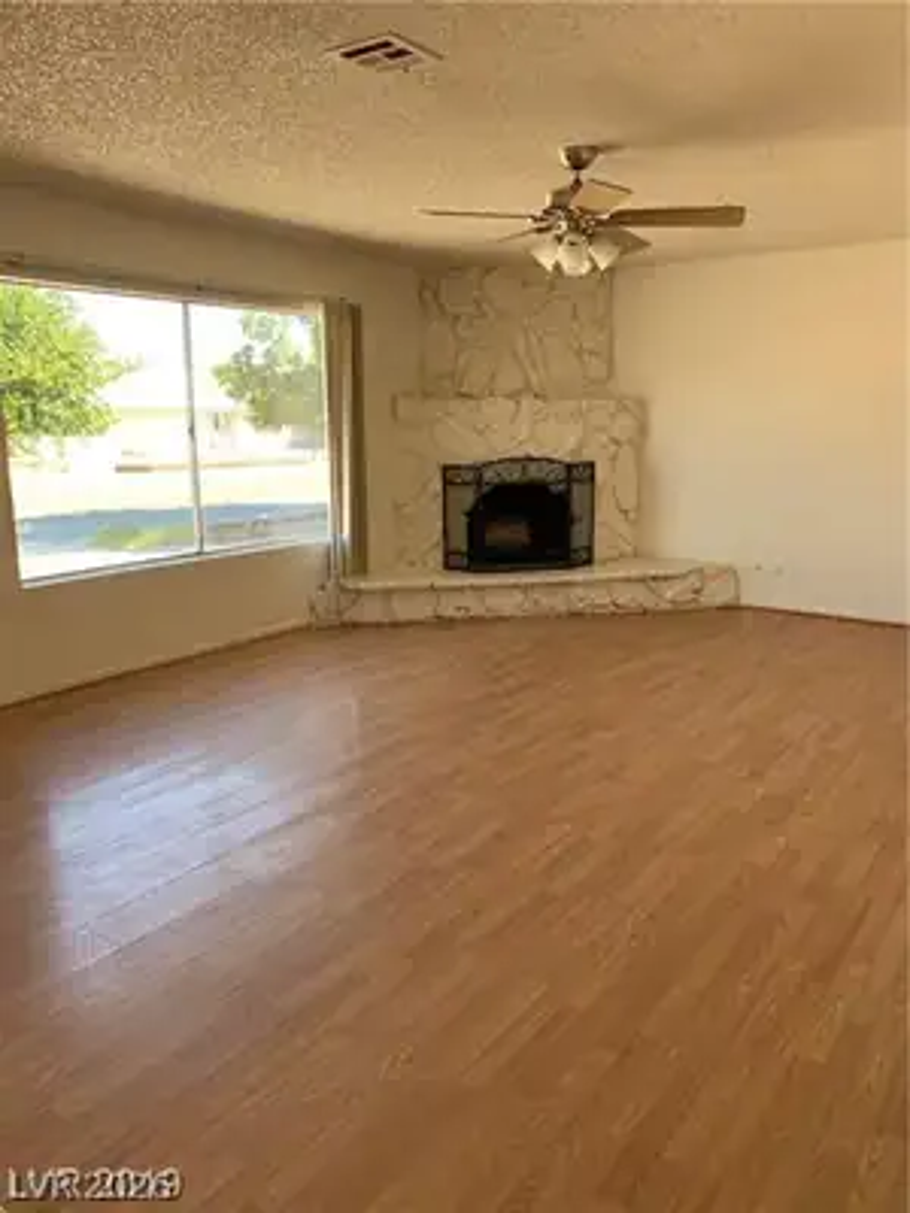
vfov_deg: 67.3
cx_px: 455
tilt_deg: -11.3
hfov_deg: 53.1
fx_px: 911
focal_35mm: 26
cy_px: 606
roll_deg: +0.4
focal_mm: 4.25
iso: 32
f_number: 1.8
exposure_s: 1/122
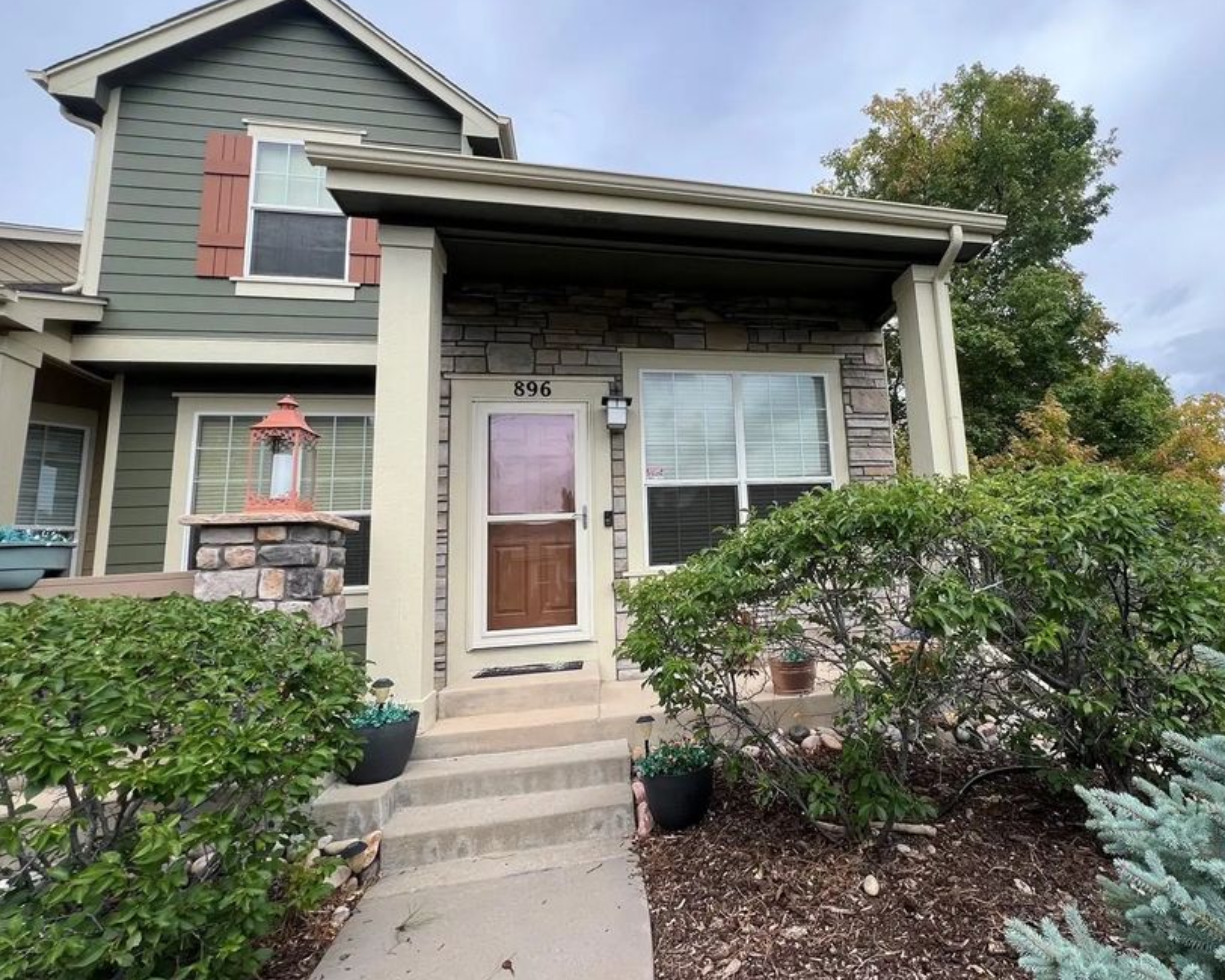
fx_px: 580
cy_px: 476
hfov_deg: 91.6
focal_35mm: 16
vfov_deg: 80.4
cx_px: 747
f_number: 1.8
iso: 32
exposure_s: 1/758
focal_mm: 1.57
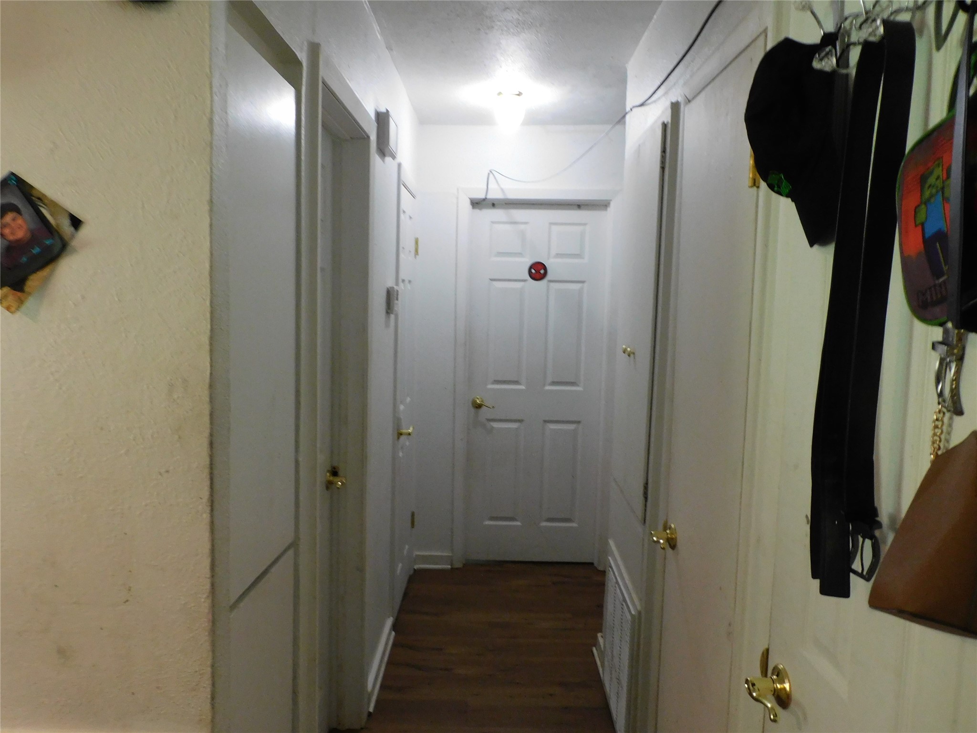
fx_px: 677
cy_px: 366
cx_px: 488
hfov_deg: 71.6
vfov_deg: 56.8
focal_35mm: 24
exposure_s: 1/25
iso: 400
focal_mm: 4.3
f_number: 3.3
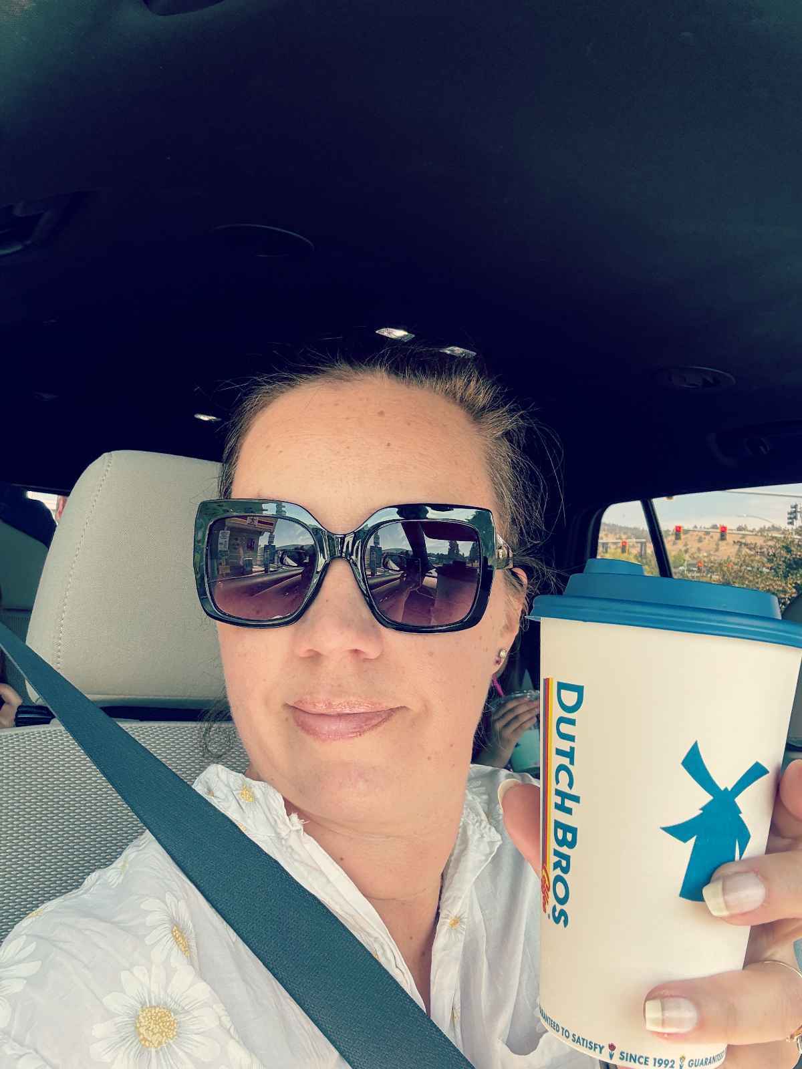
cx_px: 401
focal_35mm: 30
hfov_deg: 46.8
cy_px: 534
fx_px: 927
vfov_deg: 60.0
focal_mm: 2.69
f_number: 1.9
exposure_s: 1/121
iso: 32
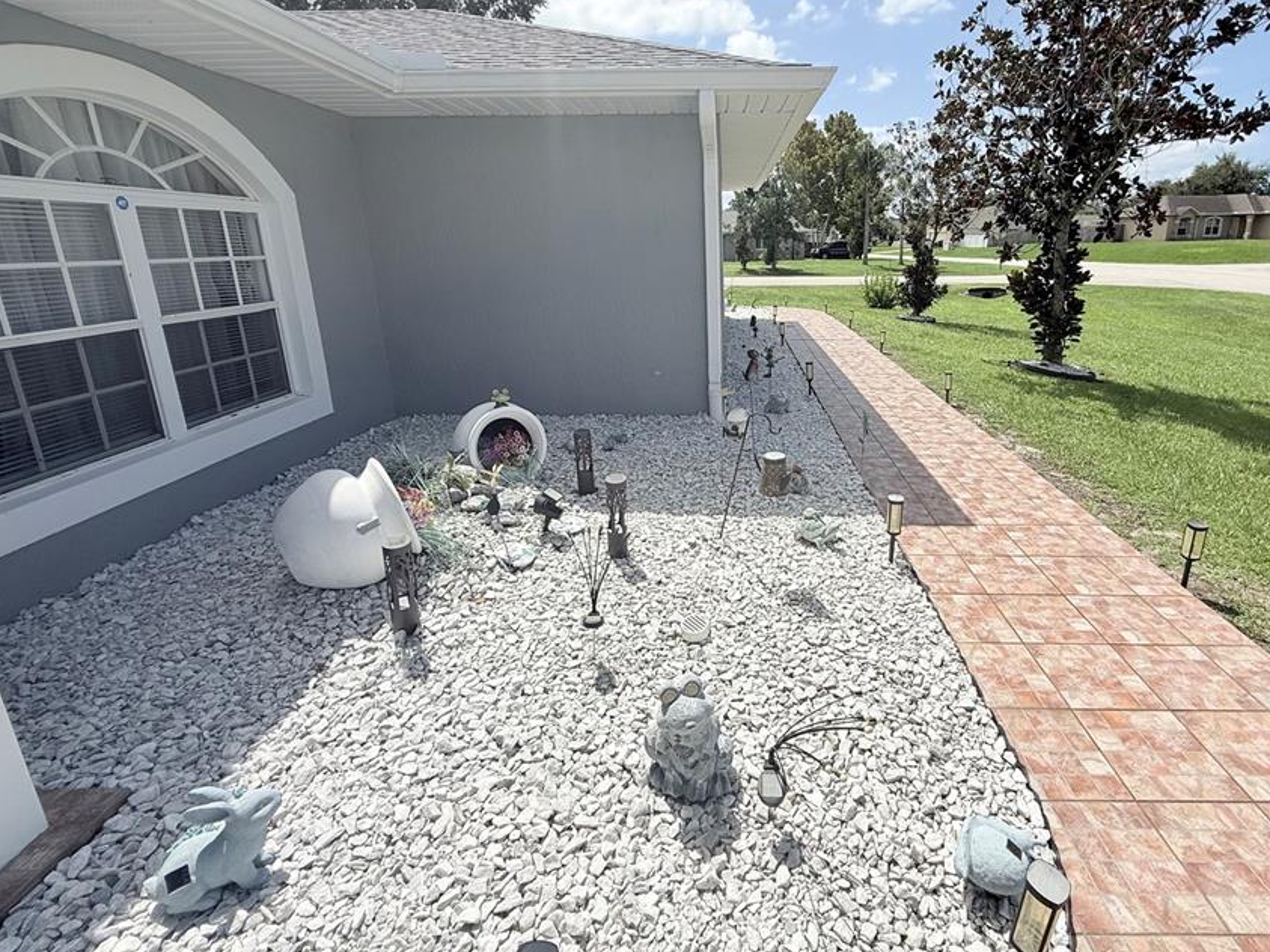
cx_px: 743
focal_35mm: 17
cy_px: 396
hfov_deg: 90.2
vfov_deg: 74.1
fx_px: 624
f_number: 2.2
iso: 50
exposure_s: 1/3460
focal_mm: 2.22
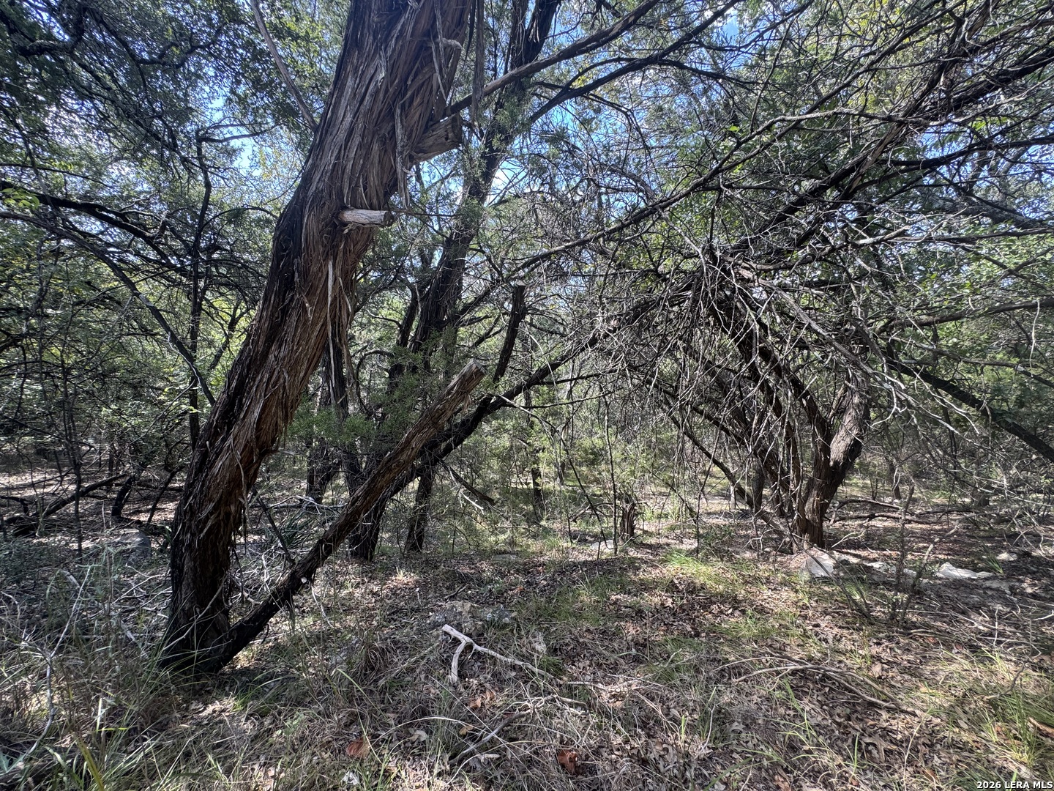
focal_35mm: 14
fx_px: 426
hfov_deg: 102.1
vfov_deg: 85.7
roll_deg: -0.9
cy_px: 396
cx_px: 527
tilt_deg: -6.1
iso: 50
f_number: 2.2
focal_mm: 2.22
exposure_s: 1/99
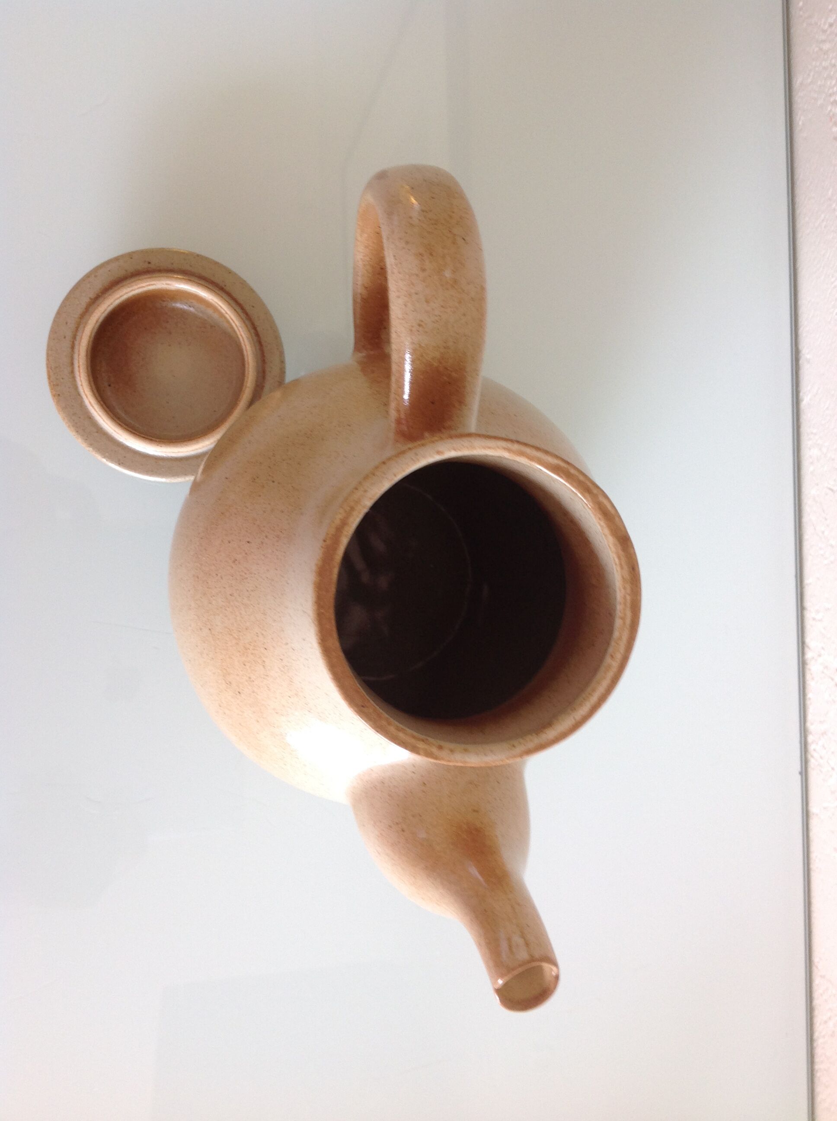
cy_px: 560
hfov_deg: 40.6
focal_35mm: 35
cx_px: 418
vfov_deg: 52.7
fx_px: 1131
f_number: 2.4
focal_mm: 4.28
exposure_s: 1/24
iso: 50
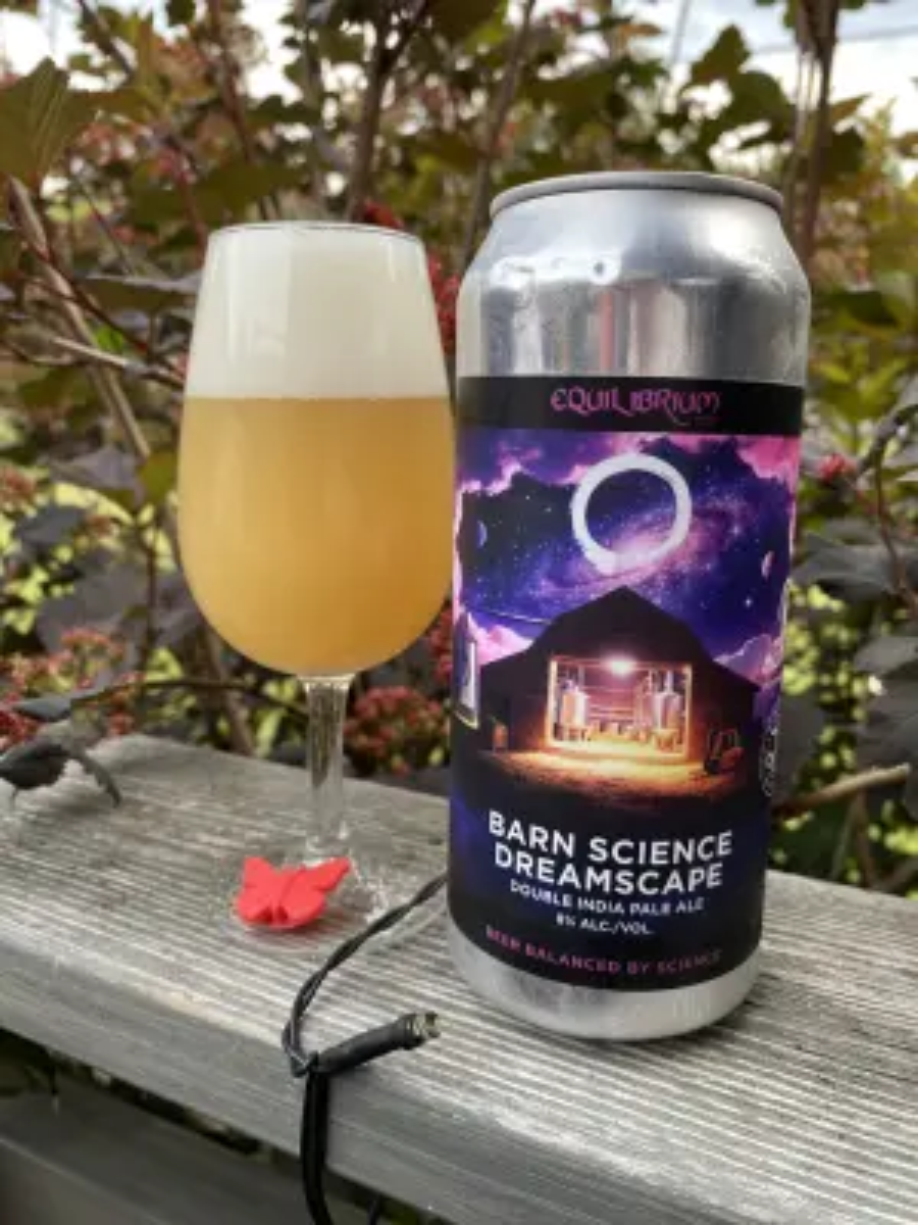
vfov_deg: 67.3
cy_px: 612
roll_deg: +0.3
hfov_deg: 53.1
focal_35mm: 26
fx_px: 919
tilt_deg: -12.3
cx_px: 459
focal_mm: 4.25
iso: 40
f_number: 1.8
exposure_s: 1/121
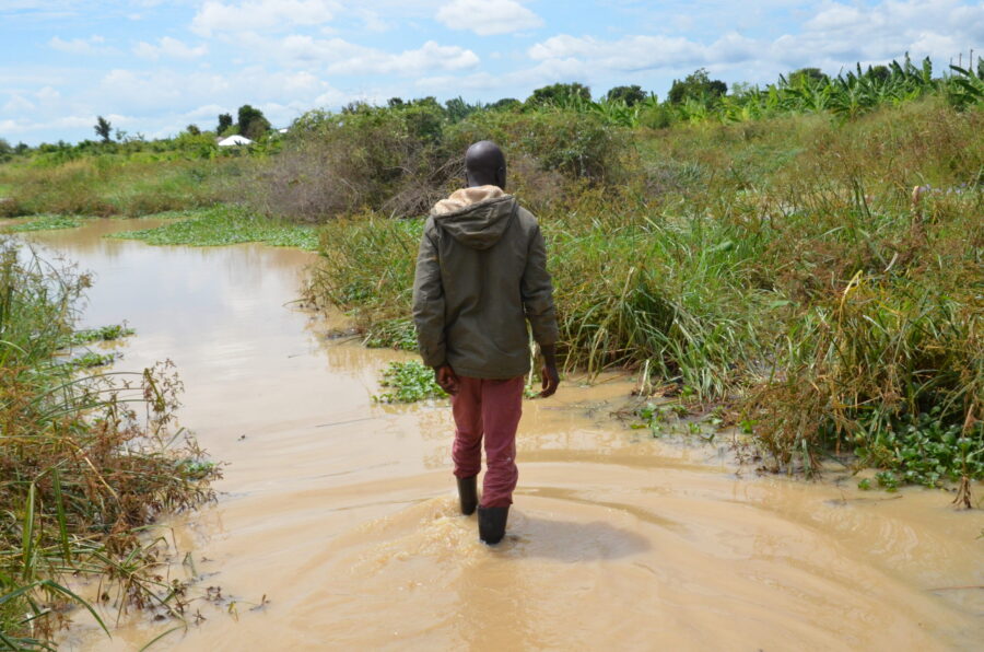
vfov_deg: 34.1
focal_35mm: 39
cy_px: 326
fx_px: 1064
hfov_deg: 49.6
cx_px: 492
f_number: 14
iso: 1600
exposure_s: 1/1600
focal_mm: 26
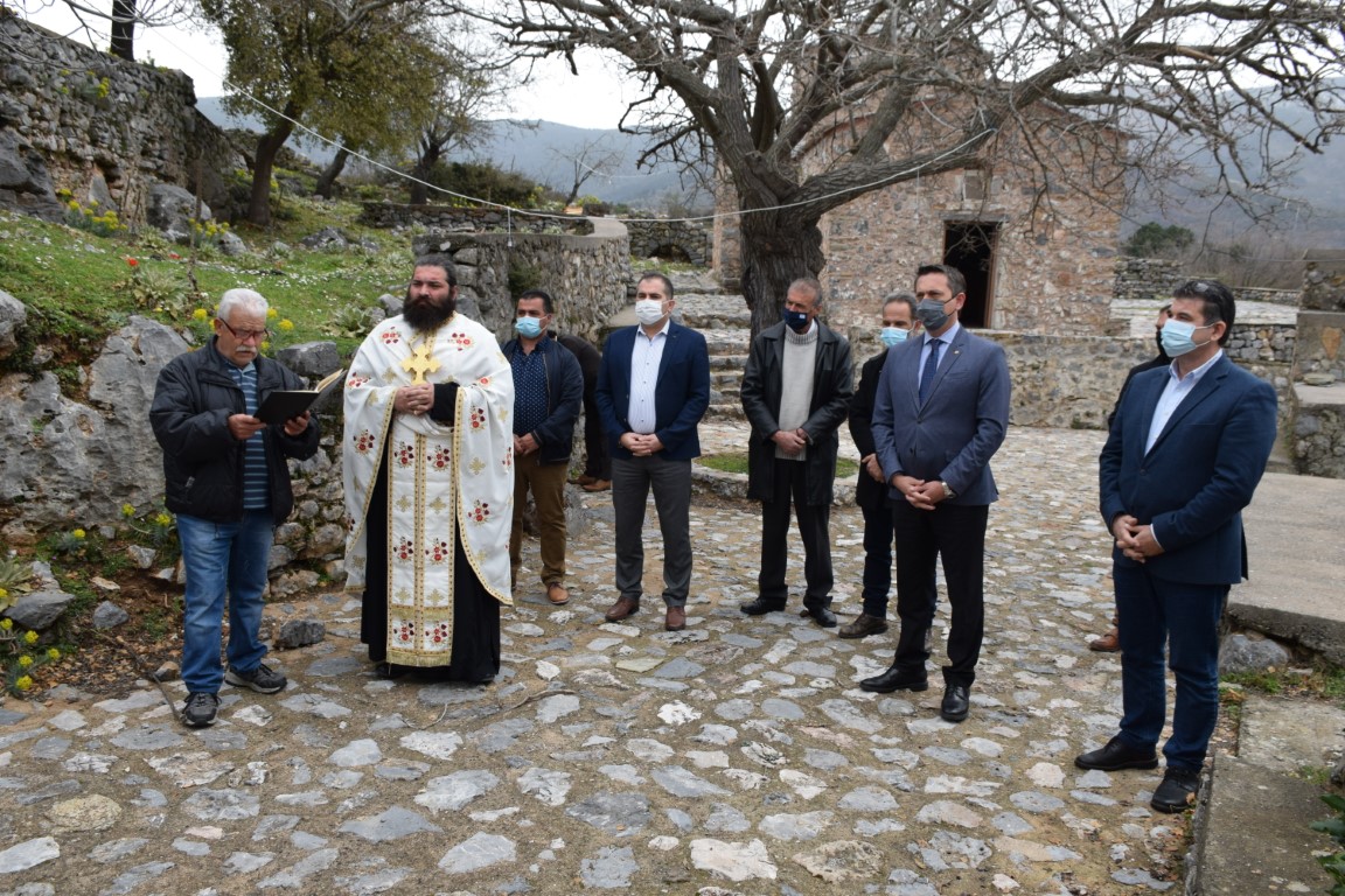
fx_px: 1009
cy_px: 448
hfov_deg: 67.4
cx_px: 672
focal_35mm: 27
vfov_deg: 47.9
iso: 320
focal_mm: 18
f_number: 8
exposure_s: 1/250
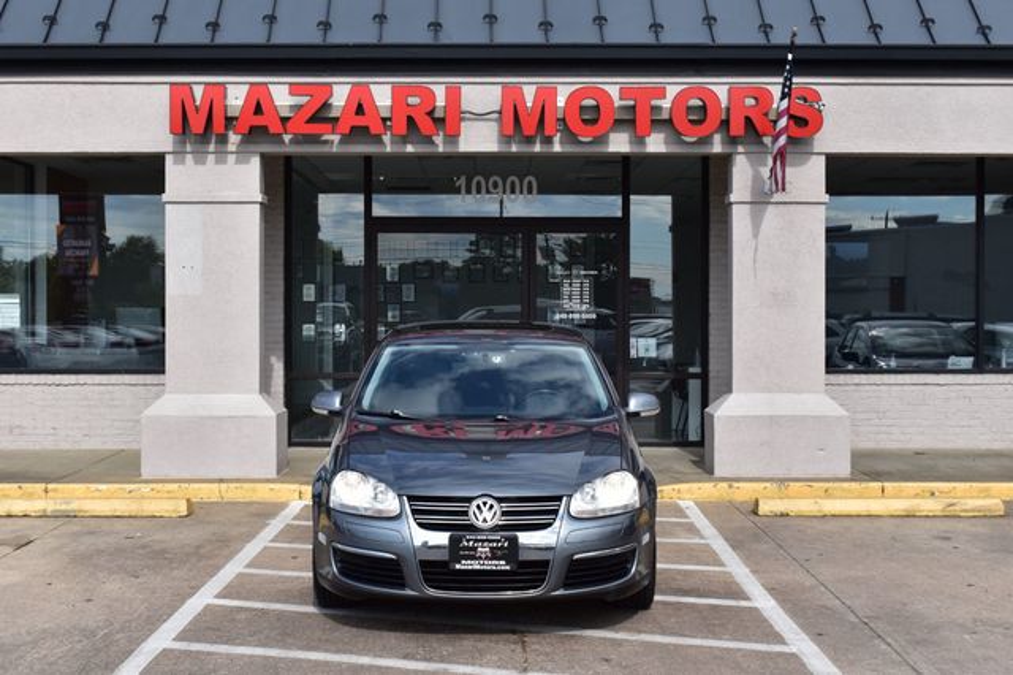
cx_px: 506
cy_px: 338
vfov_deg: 26.5
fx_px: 1434
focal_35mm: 51
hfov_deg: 38.9
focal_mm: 34
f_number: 11
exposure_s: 1/400
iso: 400
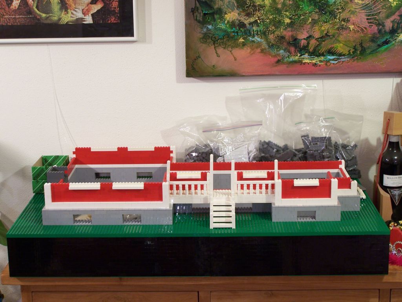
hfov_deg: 29.0
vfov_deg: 21.9
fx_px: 778
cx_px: 201
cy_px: 151
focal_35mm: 67
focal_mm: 11.1
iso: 80
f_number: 3.2
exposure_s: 1/2
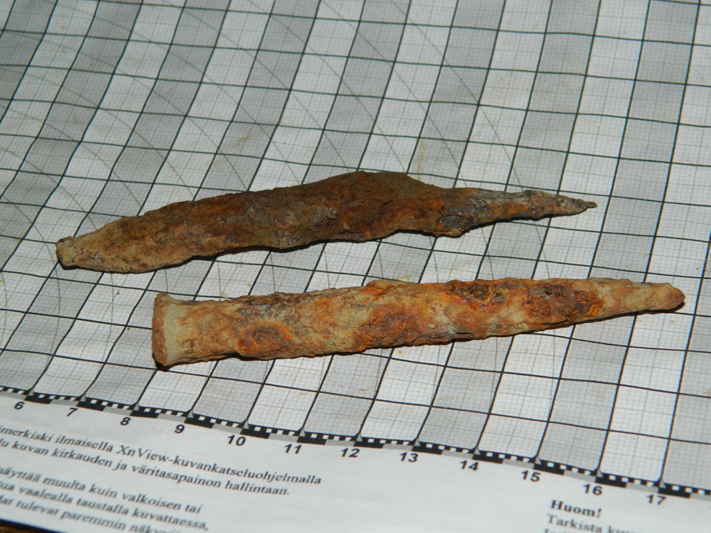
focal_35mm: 84
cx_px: 356
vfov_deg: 17.6
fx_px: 1725
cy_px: 266
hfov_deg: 23.3
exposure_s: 1/50
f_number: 11.9
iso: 200
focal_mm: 15.1
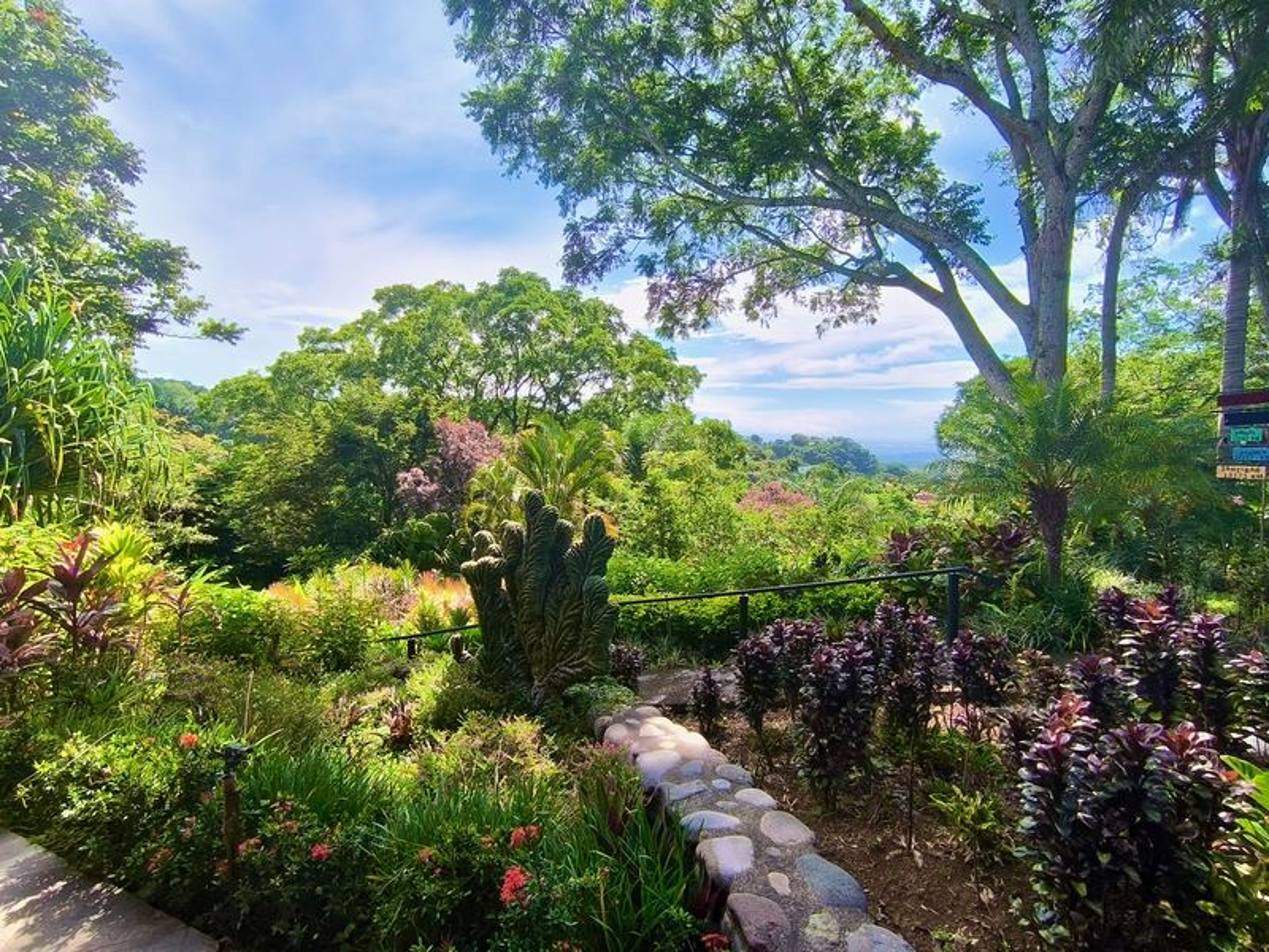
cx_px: 634
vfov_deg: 78.1
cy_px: 476
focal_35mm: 16
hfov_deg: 94.5
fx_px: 587
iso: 50
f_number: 2.2
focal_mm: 1.65
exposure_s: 1/925
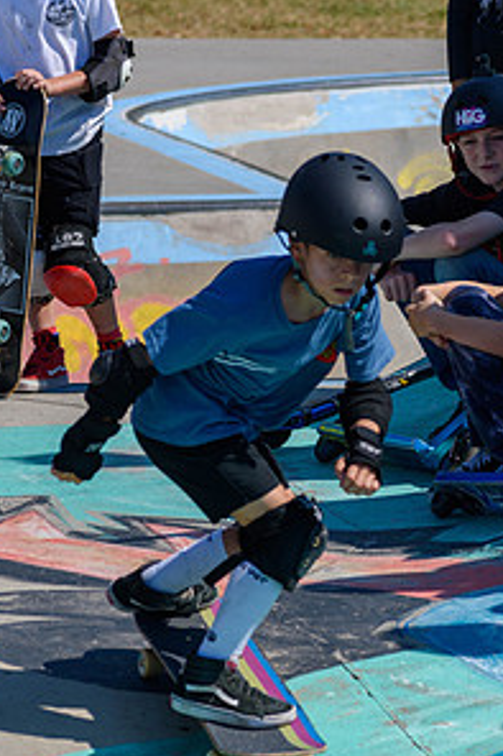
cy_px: 547
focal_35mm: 376
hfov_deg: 3.7
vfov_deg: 5.5
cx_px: 345
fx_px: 7889
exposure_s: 1/2000
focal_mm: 165
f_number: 5.6
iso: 200
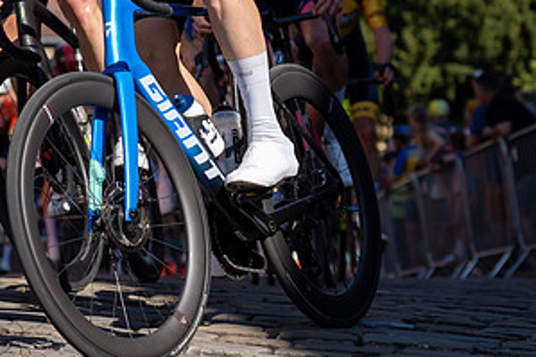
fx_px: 2589
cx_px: -9
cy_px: -5
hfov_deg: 11.7
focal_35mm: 174
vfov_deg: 7.8
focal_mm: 70
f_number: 3.5
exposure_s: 1/1000
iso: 100
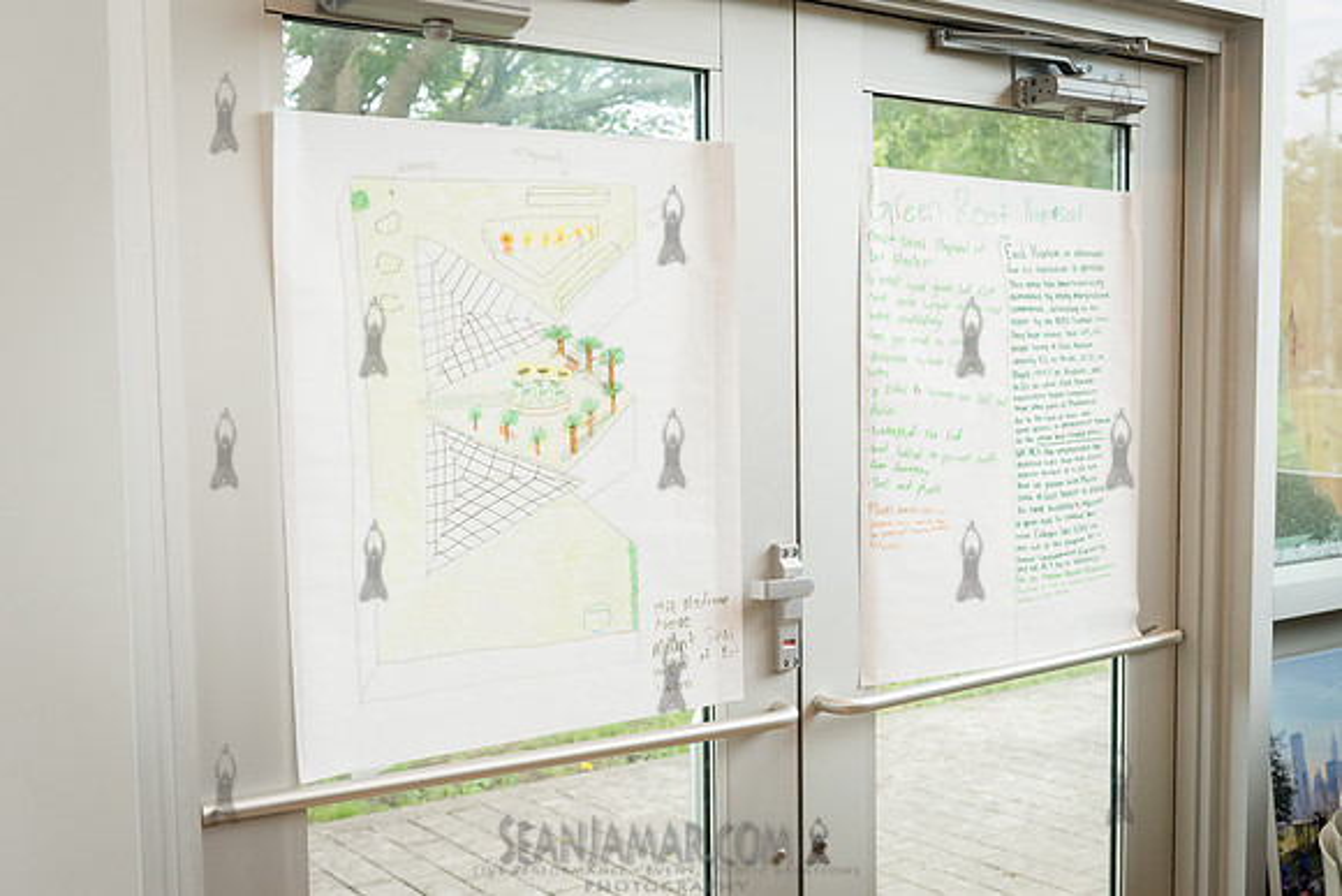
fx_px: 1530
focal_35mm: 41
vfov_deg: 32.6
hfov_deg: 47.2
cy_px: 478
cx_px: 766
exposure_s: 1/400
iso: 2500
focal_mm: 34
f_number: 4
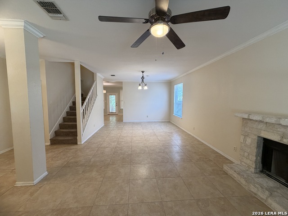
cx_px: 144
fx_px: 116
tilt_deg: -4.9
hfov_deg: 102.1
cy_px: 108
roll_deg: -0.3
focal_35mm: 14
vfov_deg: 85.7
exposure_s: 1/60
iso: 200
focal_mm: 2.22
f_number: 2.2
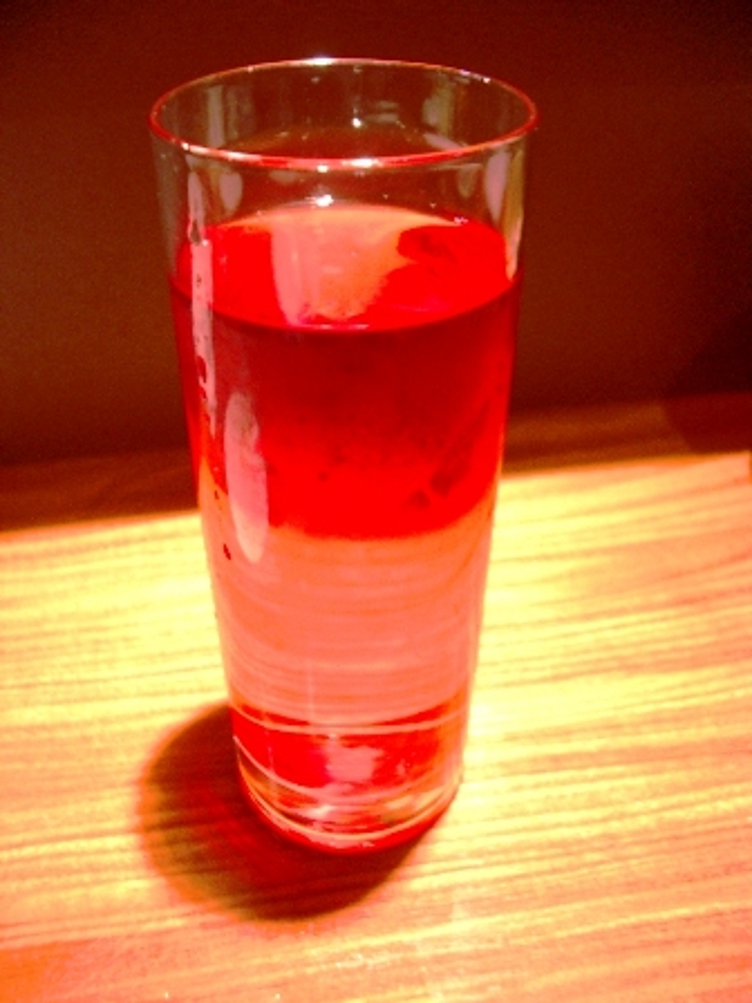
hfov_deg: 40.7
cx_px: 376
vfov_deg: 52.6
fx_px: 1014
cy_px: 502
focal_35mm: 35
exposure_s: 1/8
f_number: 2.6
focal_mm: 5.8
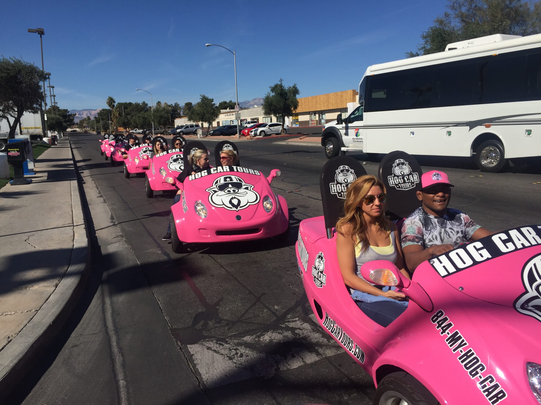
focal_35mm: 29
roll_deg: +1.2
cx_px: 270
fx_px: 453
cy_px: 202
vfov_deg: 48.2
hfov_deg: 61.7
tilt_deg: -7.9
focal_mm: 4.15
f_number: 2.2
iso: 32
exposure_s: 1/3597
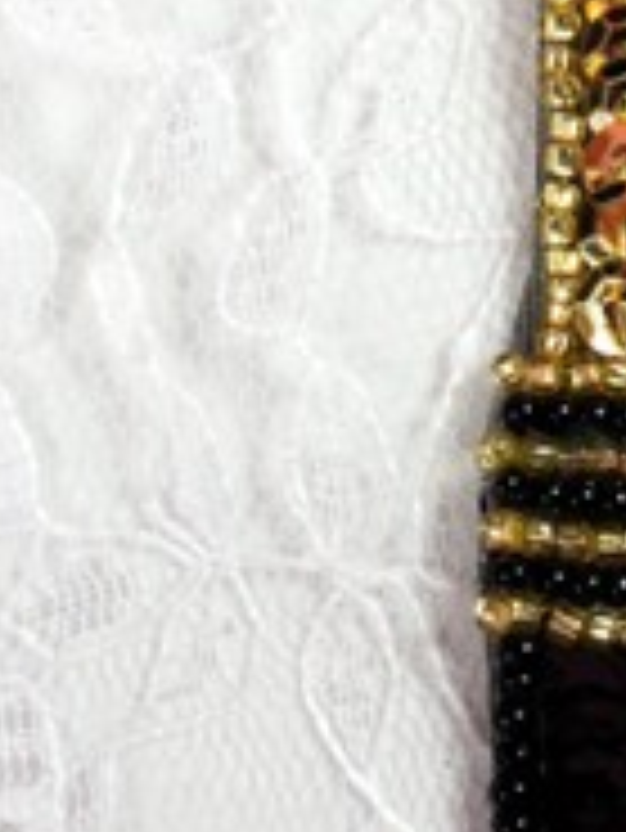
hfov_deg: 11.8
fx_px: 2986
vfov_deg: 15.8
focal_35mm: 124
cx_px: 718
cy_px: 220
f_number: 4.7
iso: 80
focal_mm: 8.3
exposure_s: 1/125
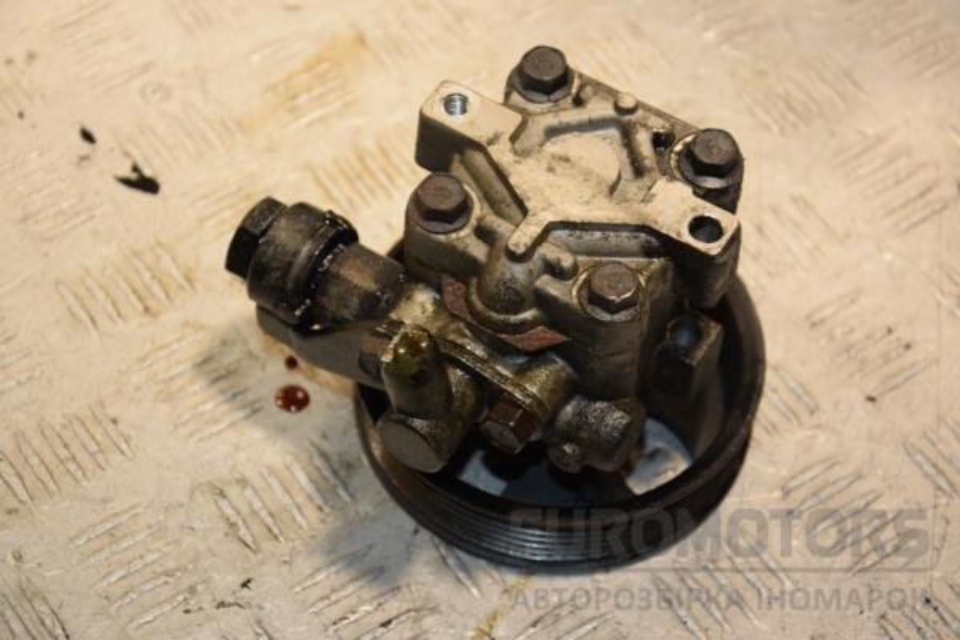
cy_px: 320
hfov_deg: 21.9
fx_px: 2480
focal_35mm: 93
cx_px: 480
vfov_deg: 14.7
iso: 800
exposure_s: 1/160
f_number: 5.3
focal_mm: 62
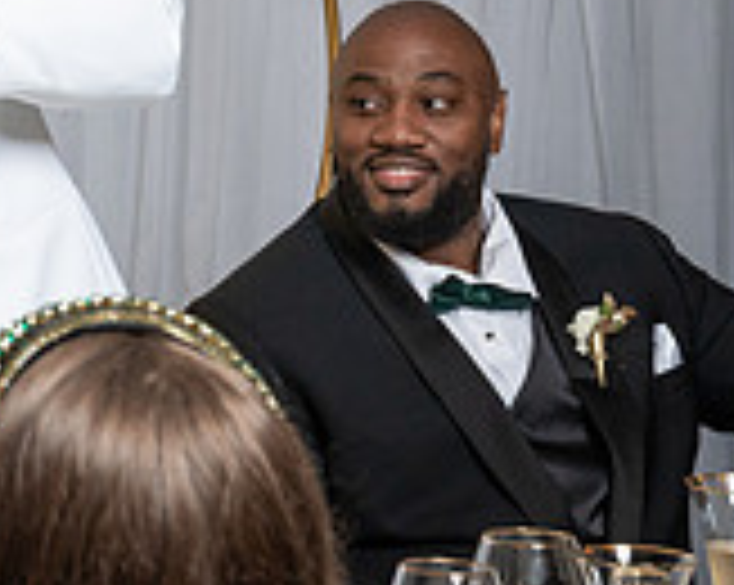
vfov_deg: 9.7
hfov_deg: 11.7
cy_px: 42
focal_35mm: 158
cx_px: -343
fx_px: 3428
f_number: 5.6
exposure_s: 1/200
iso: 1000
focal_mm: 45
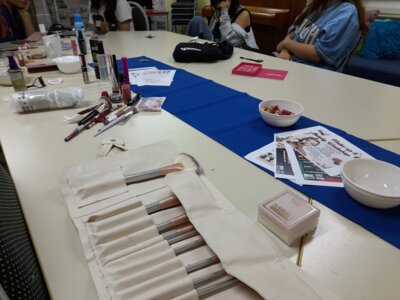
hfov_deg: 69.4
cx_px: 200
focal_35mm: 25
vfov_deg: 54.9
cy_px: 150
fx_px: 289
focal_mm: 4.6
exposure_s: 1/50
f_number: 2
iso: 100
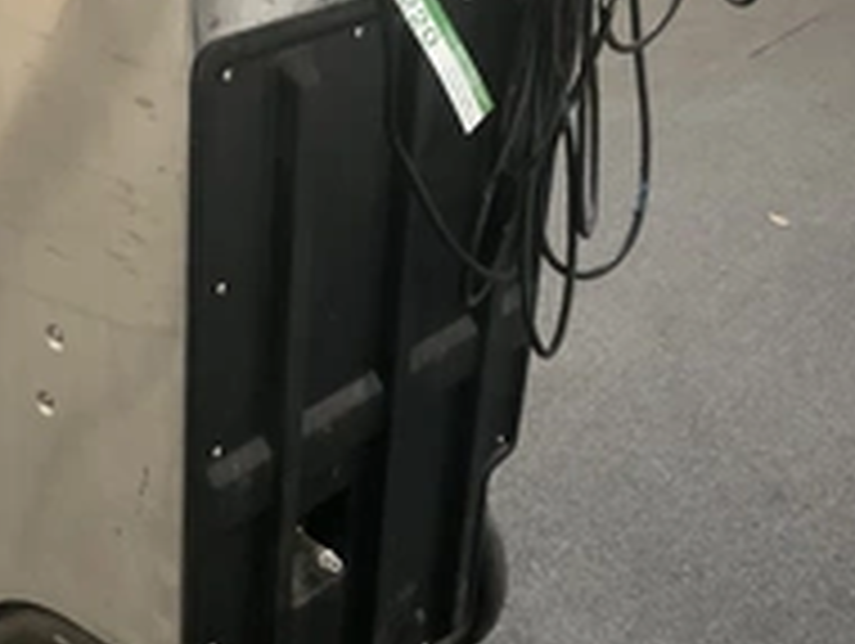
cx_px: 243
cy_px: 257
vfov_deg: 24.0
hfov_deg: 31.2
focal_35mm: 61
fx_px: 1509
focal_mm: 3
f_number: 1.8
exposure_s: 1/30
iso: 320
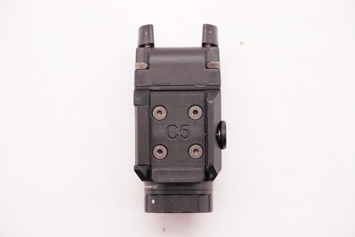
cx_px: 178
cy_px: 118
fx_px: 1362
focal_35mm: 138
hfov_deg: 14.9
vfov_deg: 10.0
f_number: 5.6
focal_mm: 92
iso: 640
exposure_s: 1/125
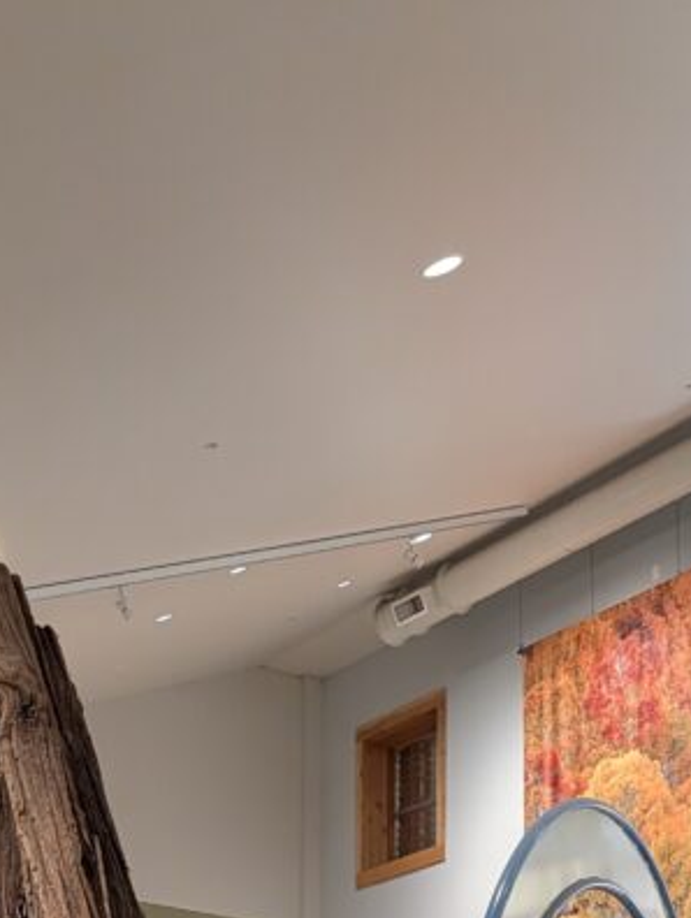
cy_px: 1185
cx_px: 323
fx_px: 1647
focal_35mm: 62
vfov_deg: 26.5
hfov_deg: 23.7
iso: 643
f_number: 1.68
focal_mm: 6.9
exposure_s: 1/120
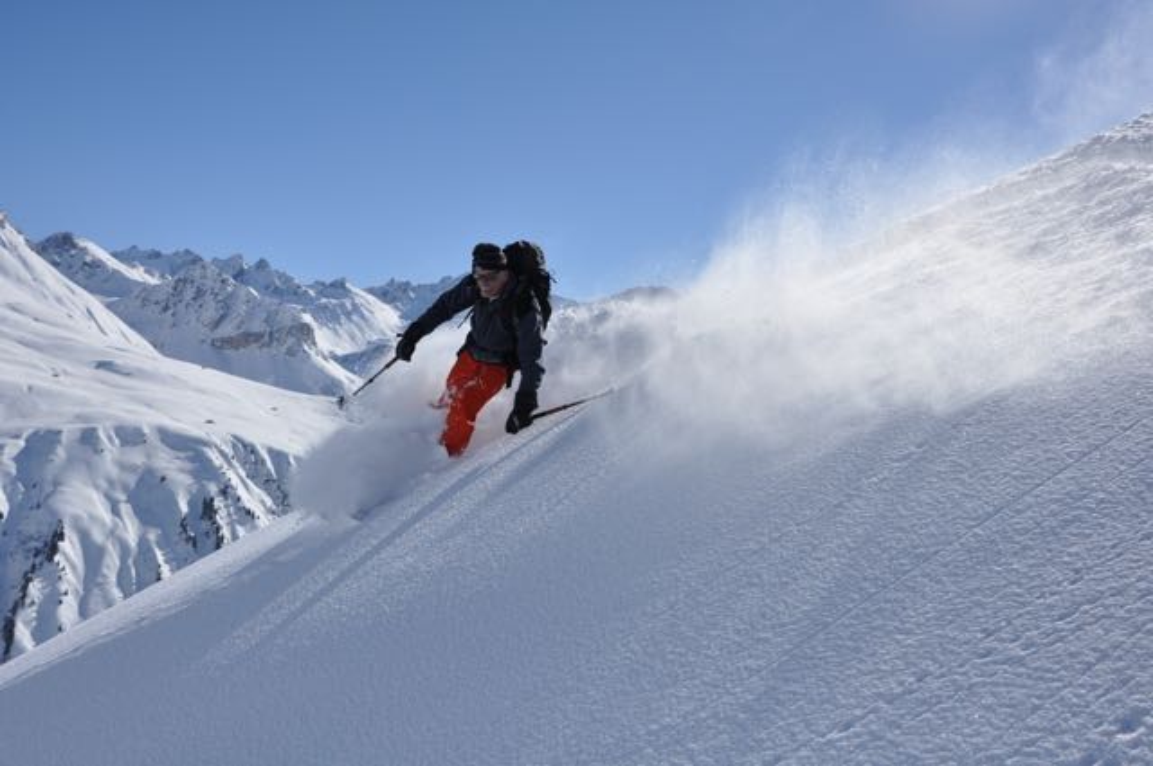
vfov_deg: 36.8
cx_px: 576
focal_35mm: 36
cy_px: 383
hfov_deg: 53.2
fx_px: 1152
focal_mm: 24
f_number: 8
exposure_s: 1/2000
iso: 220
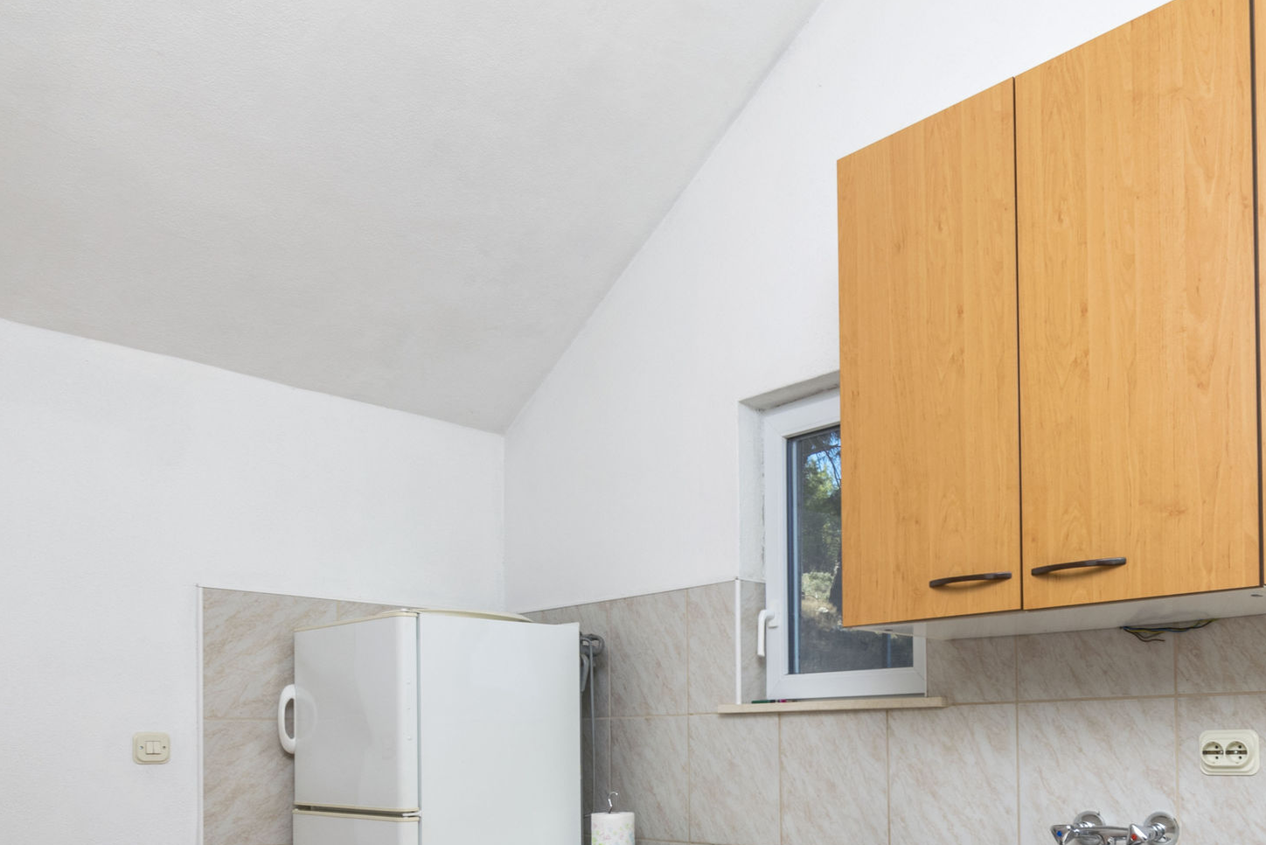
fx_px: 1020
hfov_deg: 61.5
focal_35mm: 29
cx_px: 879
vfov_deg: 42.0
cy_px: 728
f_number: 8
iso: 100
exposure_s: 1/160
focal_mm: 10
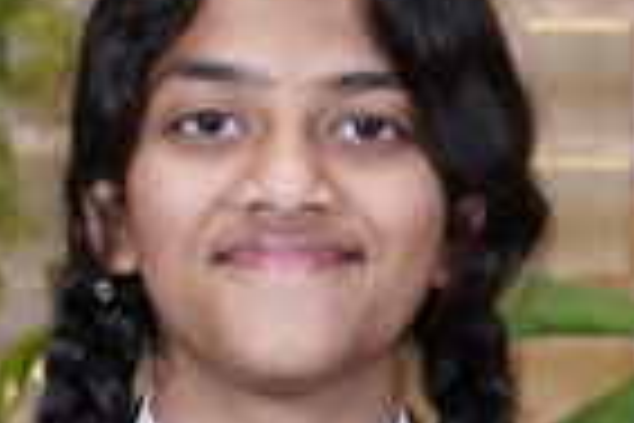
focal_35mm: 175
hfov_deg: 11.7
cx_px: 414
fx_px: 3082
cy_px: 385
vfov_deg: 7.8
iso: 320
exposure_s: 1/80
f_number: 4
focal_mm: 37
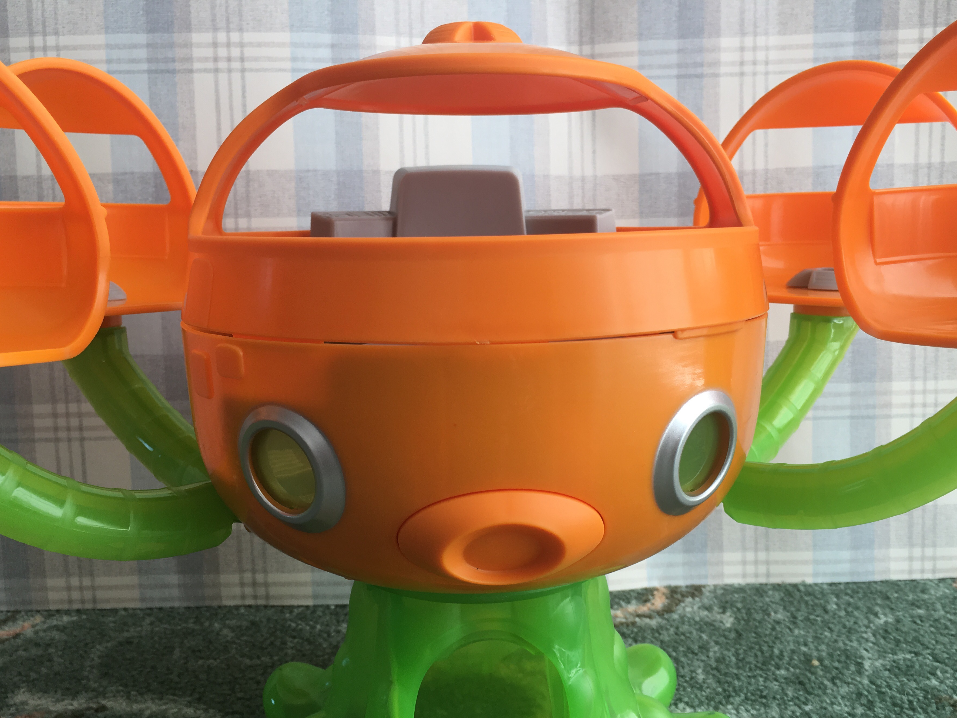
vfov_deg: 42.8
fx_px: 912
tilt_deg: -10.1
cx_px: 500
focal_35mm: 33
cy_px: 408
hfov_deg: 55.3
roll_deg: +0.9
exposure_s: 1/100
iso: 25
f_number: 2.2
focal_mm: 4.15
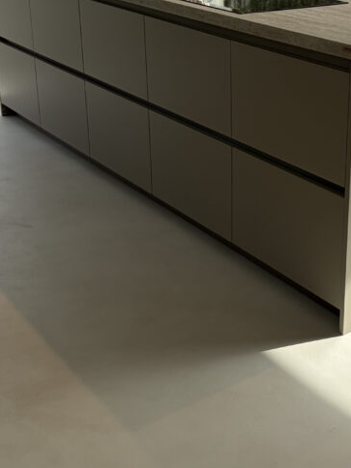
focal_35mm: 55
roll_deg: -1.5
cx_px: 308
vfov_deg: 34.4
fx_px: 744
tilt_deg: -17.8
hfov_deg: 25.8
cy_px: 137
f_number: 1.6
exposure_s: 1/1420
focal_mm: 5.96
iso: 50
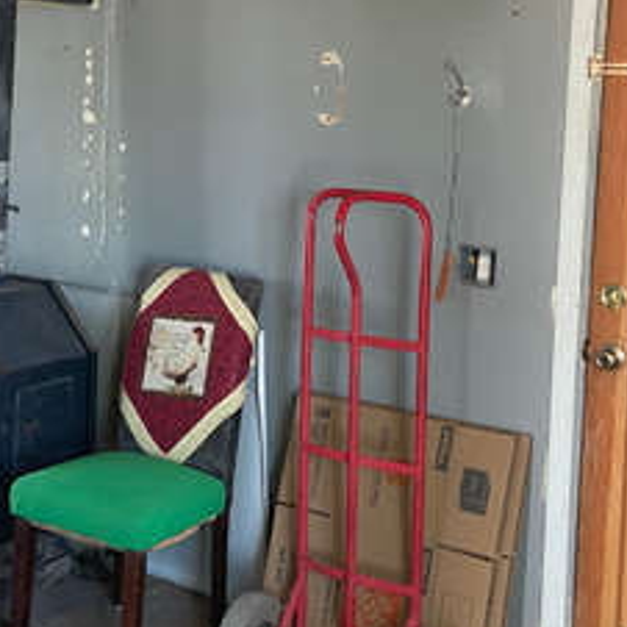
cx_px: 153
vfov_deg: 26.3
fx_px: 1332
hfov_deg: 26.1
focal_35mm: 65
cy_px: 197
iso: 125
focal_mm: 4.25
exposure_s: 1/60
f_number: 1.8
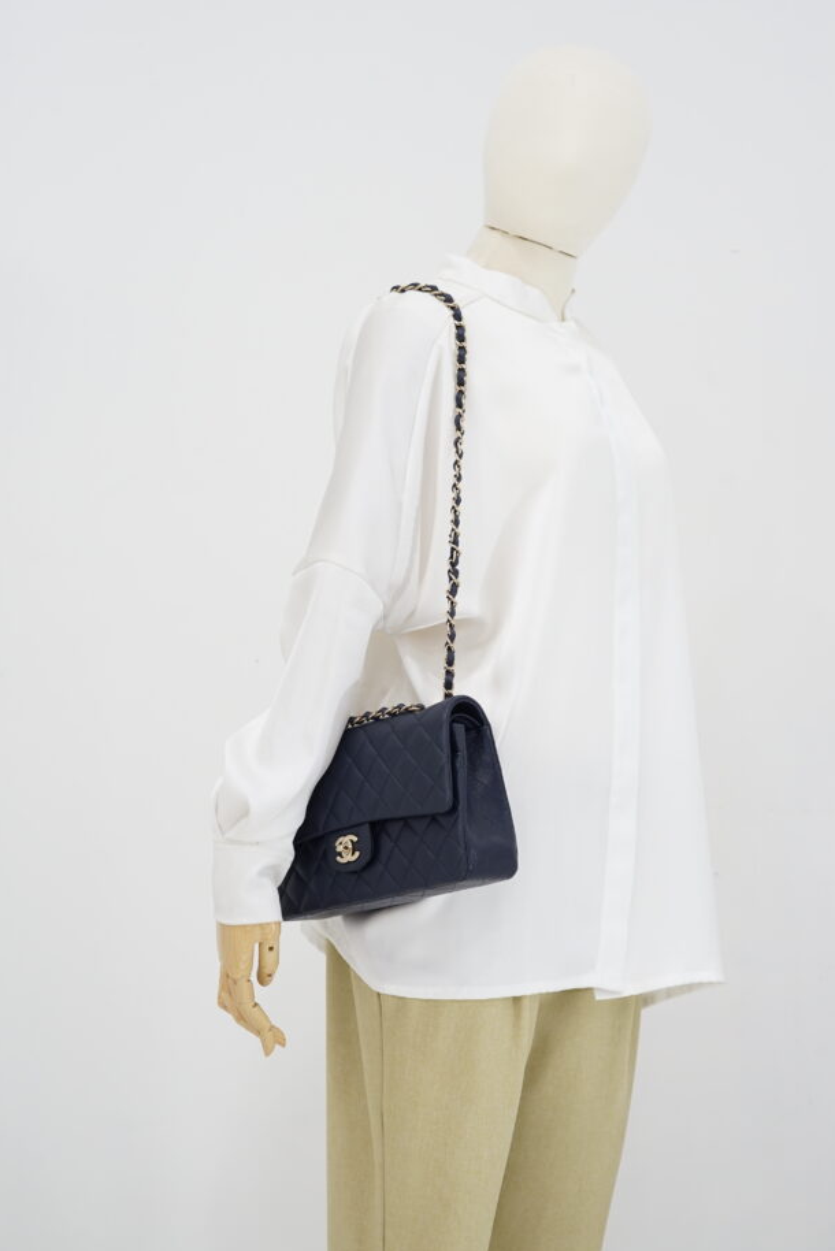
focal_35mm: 56
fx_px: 1947
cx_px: 463
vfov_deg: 35.6
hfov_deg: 24.2
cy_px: 612
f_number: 6.3
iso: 640
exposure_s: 1/10
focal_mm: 50
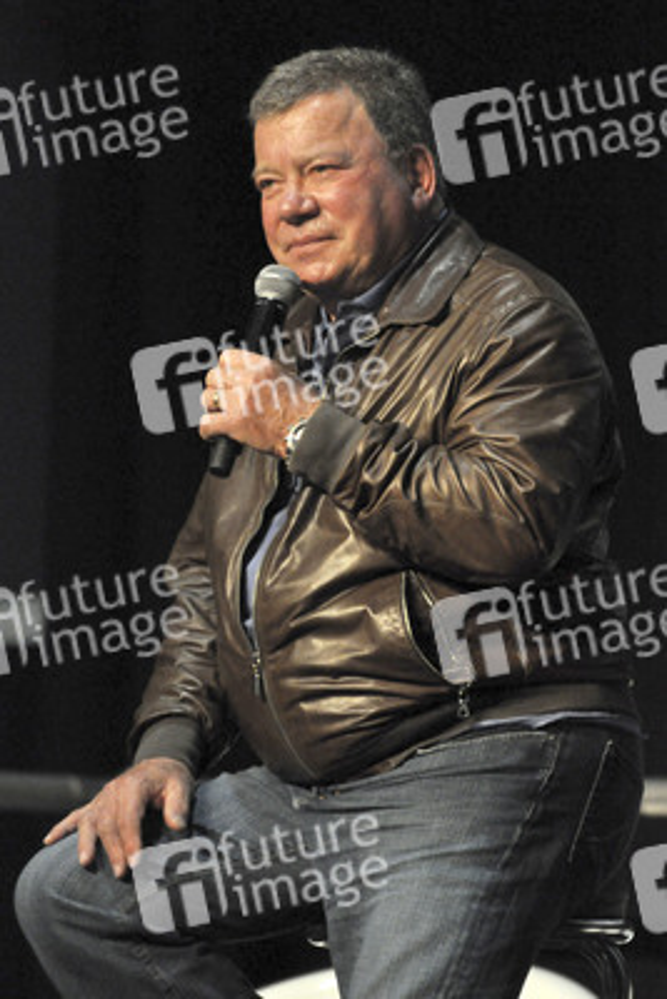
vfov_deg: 4.6
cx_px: 334
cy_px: 500
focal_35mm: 450
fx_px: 12494
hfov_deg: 3.1
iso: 3200
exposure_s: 1/125
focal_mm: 300
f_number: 5.6
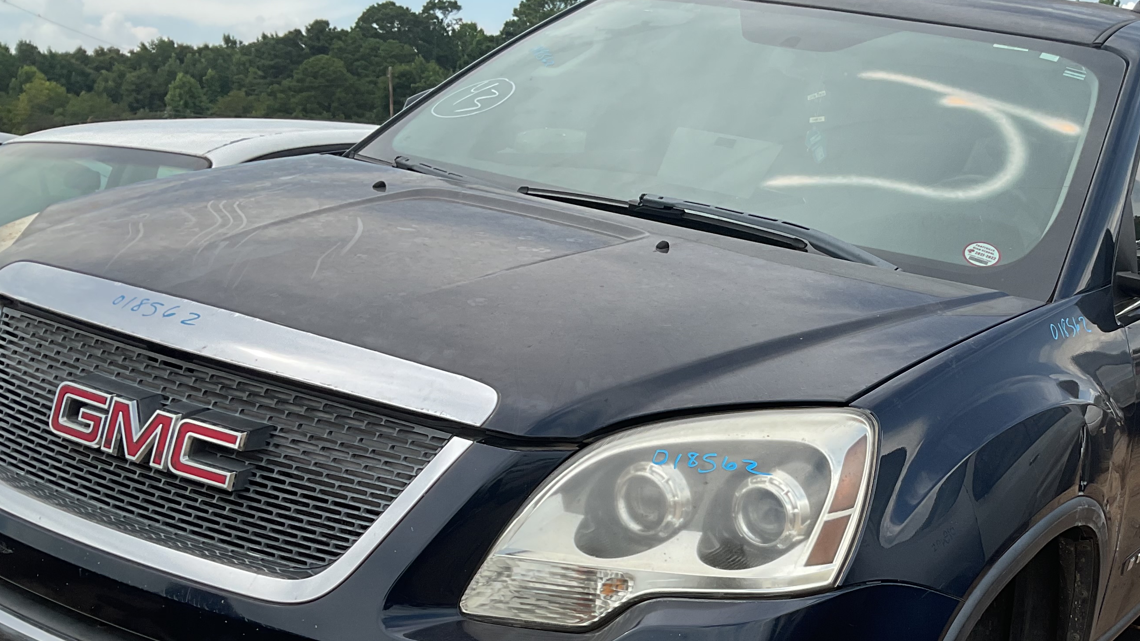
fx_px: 1481
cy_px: 511
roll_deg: -0.2
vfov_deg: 24.1
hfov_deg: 41.0
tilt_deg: -14.0
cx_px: 846
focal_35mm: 49
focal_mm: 3
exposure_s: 1/898
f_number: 1.8
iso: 16
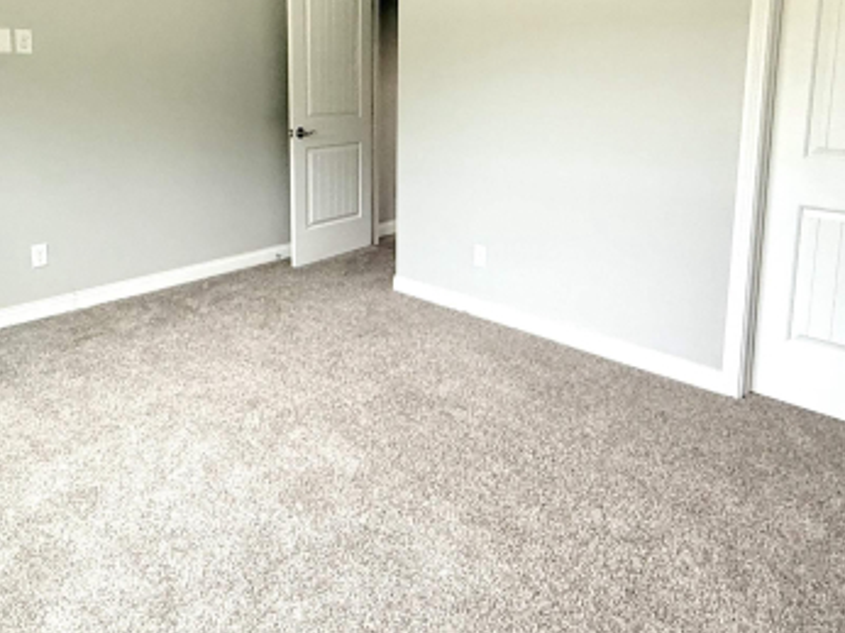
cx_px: 414
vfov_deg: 49.3
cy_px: 159
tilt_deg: -7.2
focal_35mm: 27
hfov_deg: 65.4
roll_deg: -0.5
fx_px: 659
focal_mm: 2.22
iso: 400
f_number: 2.2
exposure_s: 1/60
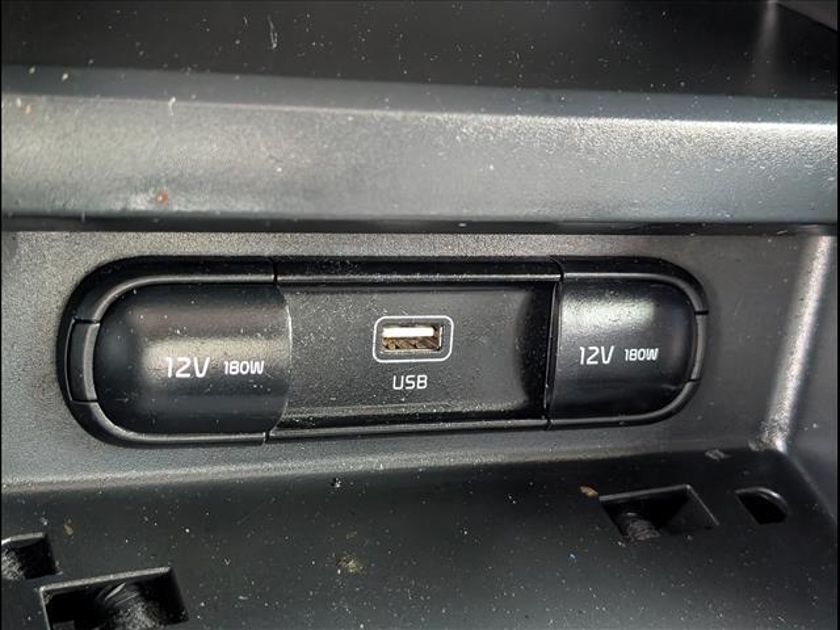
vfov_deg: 29.7
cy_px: 315
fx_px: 1189
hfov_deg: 38.9
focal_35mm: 49
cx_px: 420
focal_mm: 6.9
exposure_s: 1/47.4
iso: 1103
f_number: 1.68
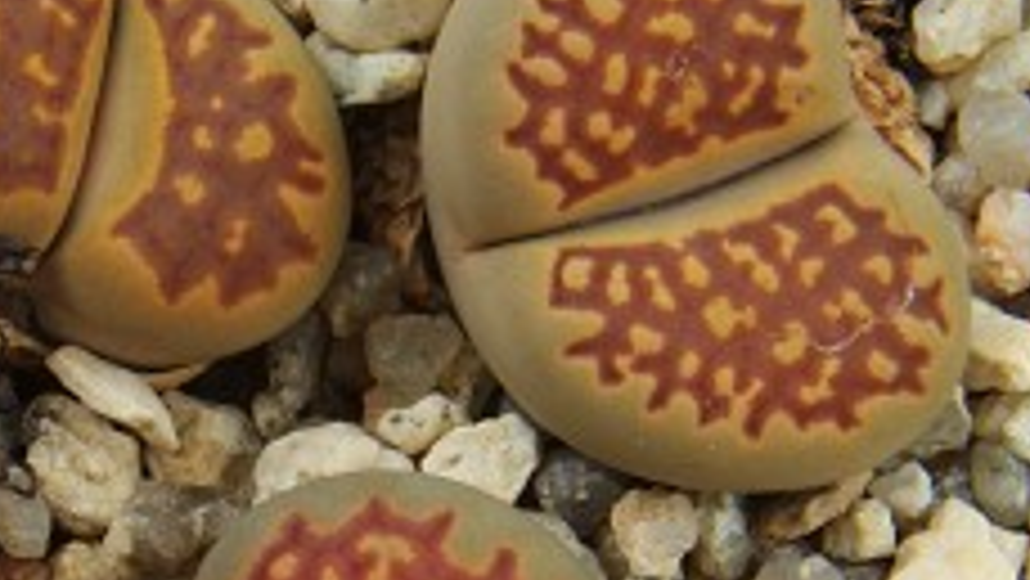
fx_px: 6557
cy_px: 699
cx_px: 54
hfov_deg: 8.9
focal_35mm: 240
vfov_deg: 5.0
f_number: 38
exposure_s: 1.5
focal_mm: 70
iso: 100
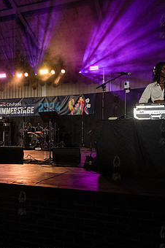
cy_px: 132
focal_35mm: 41
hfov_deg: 31.3
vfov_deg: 47.4
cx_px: 22
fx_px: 282
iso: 3200
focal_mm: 24
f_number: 4
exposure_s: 1/400
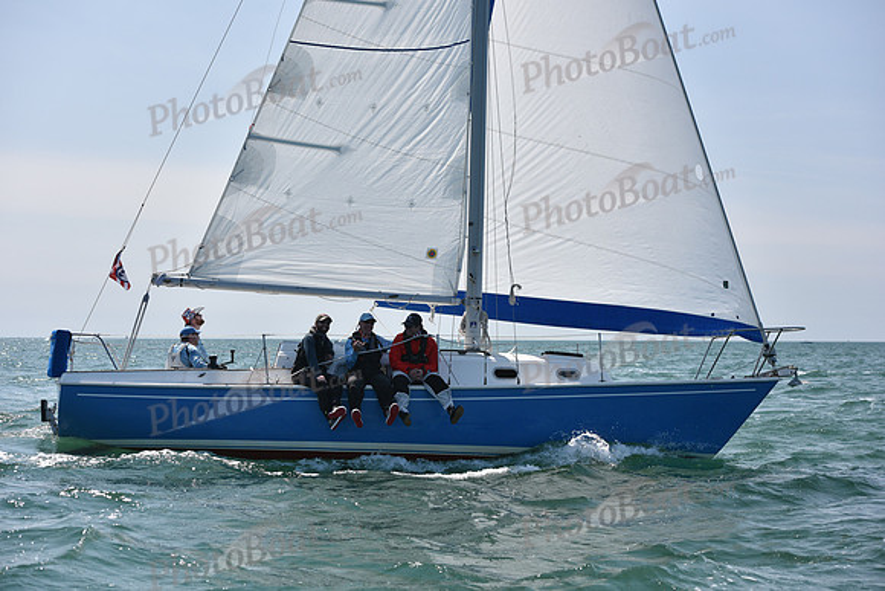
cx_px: 442
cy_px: 296
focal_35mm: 70
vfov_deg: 19.5
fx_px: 1721
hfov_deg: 28.8
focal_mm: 70
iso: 320
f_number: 5
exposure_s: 1/800
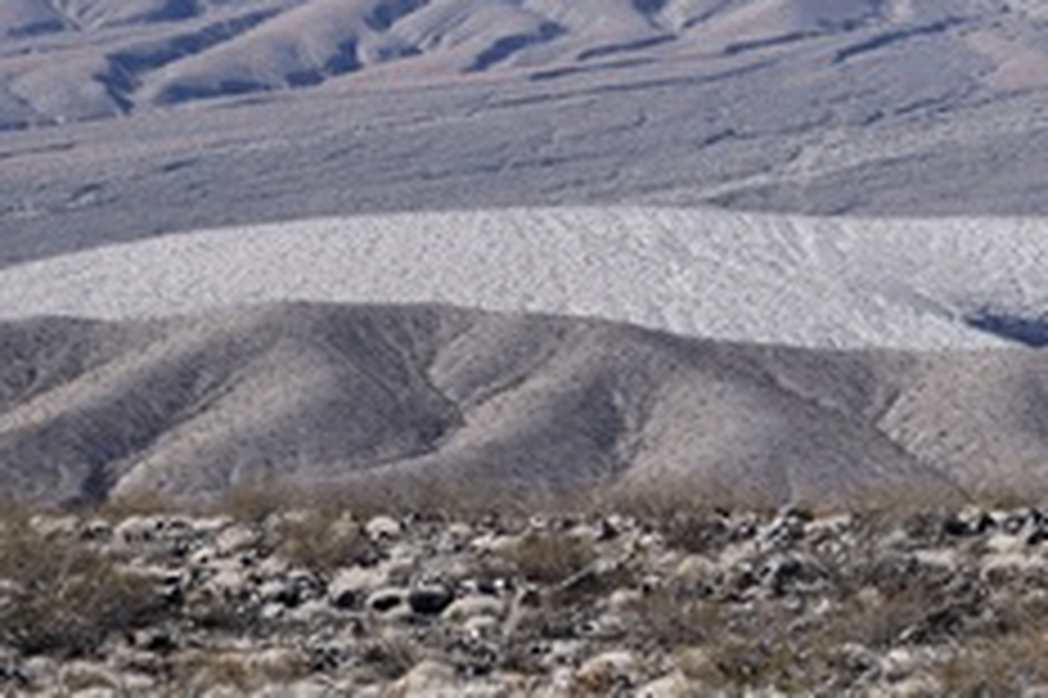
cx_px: 940
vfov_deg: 4.7
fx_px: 8407
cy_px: 137
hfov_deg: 7.1
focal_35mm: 289
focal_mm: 80
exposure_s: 1/400
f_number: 10
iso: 200
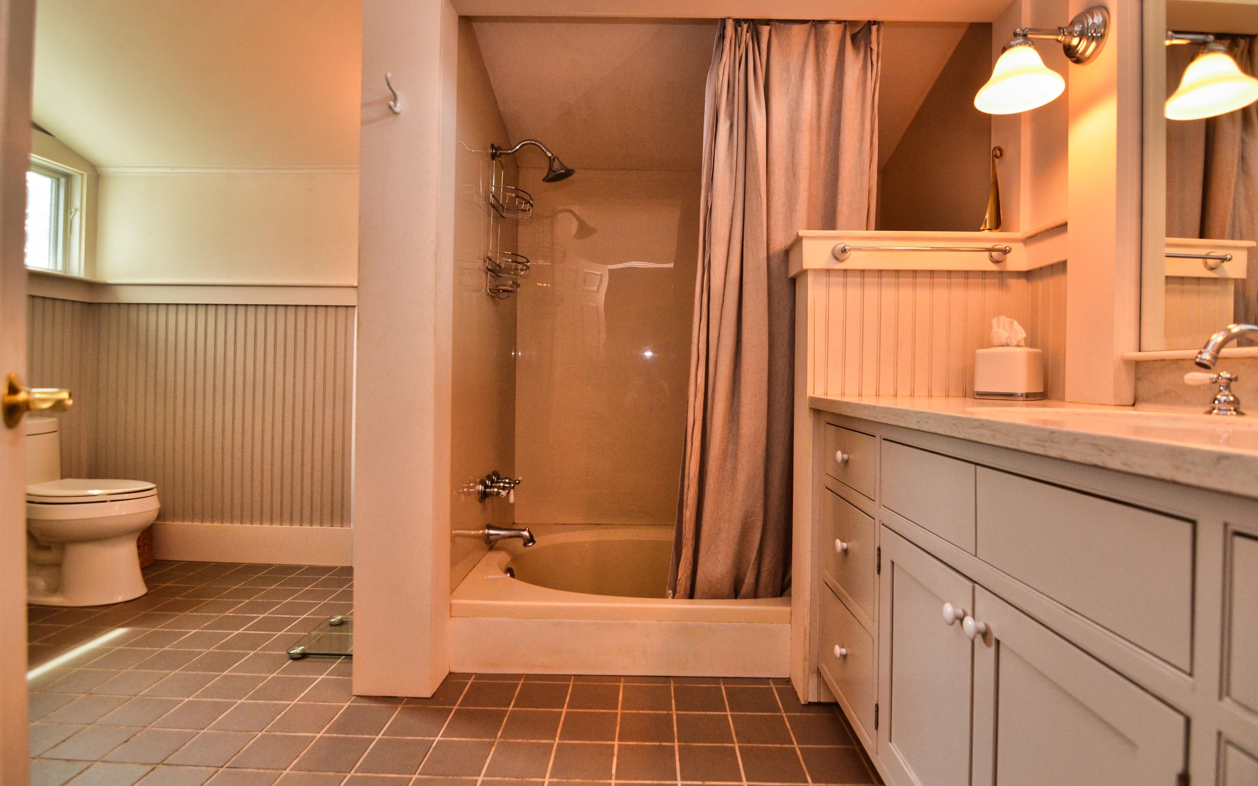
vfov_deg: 66.3
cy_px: 370
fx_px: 601
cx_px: 643
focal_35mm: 18
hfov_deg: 92.6
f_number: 4
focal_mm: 11
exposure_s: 1/60
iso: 500
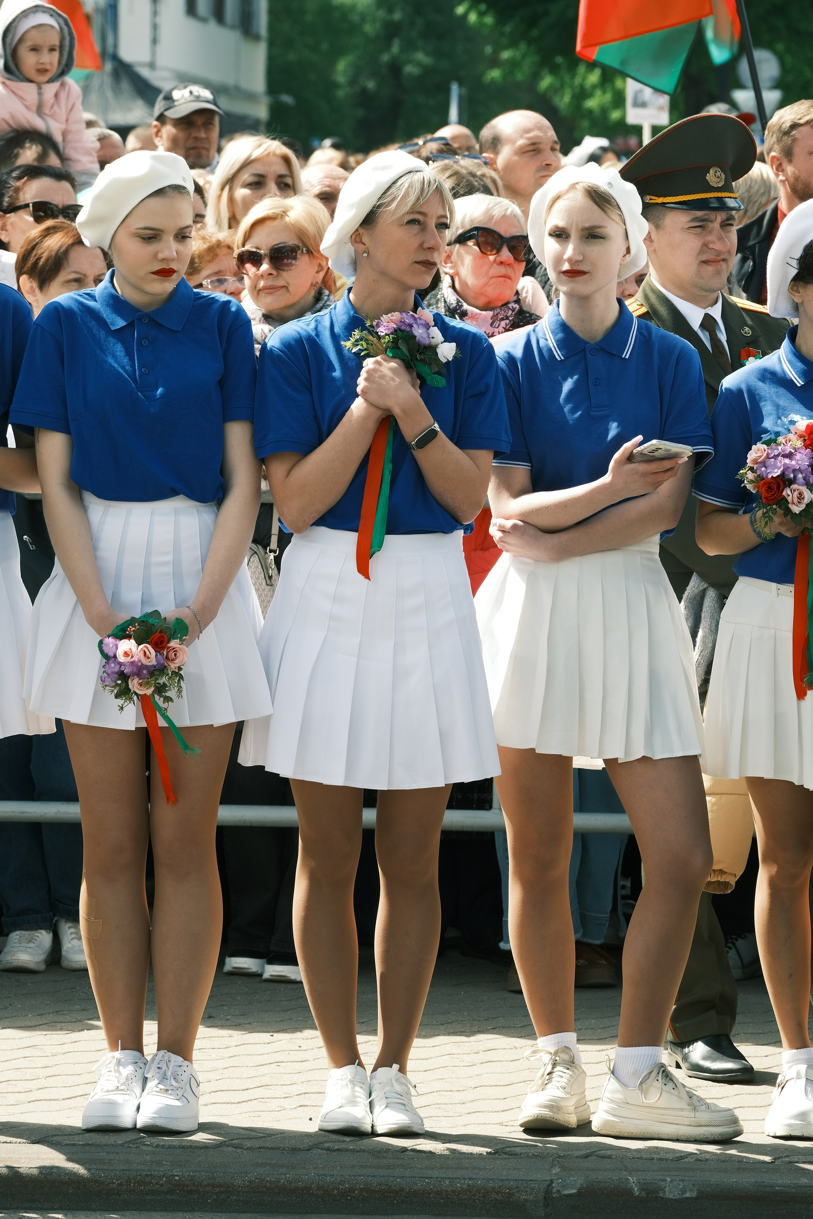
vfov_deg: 11.2
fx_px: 6233
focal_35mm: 184
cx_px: 406
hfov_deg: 7.5
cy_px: 610
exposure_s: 1/200
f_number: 8
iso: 200
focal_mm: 122.5
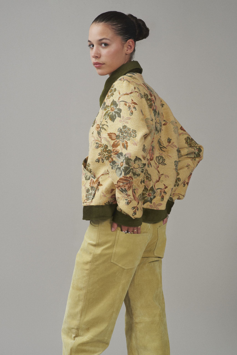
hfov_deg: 13.1
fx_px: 1036
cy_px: 178
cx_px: 118
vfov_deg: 19.4
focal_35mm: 105
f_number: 11
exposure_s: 1/160
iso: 200
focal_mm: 105
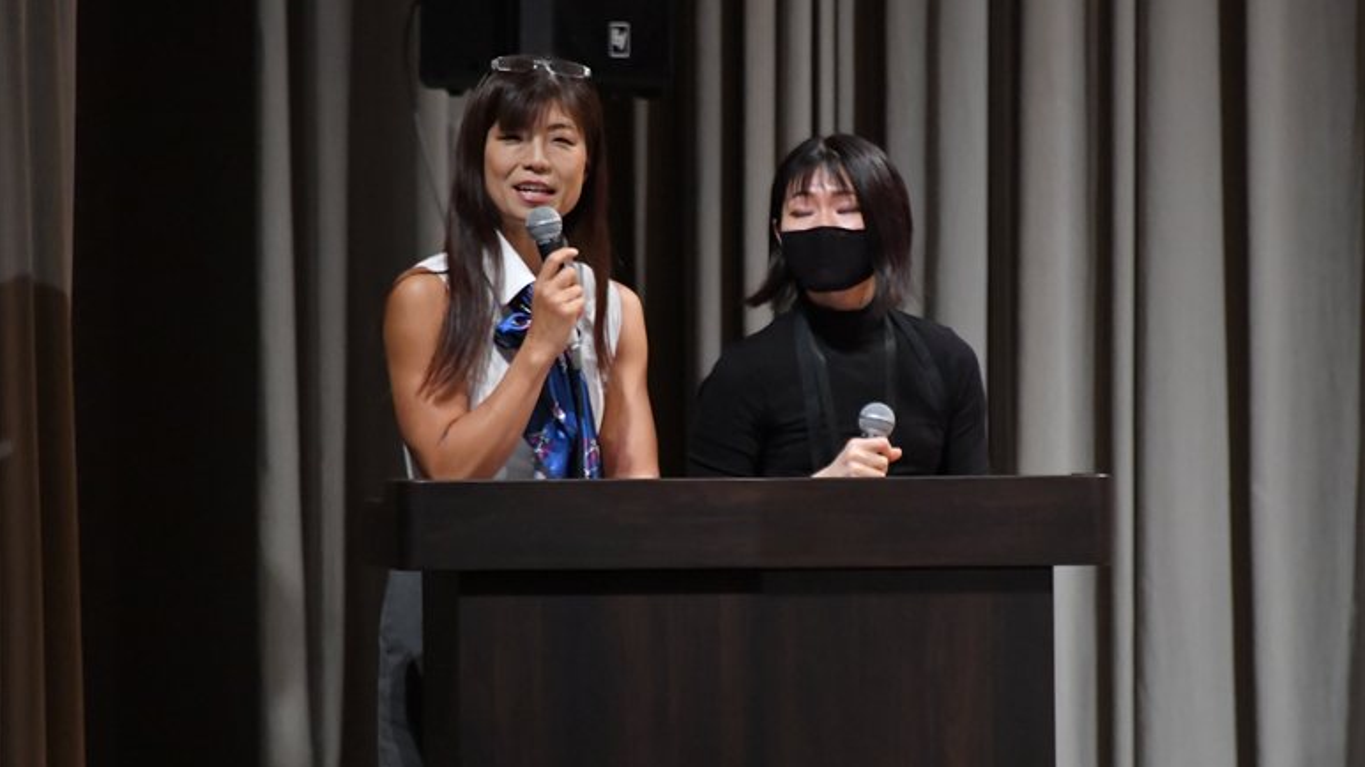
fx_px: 17118
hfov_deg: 4.6
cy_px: 385
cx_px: 682
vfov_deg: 2.6
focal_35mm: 473
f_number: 5.6
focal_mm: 300
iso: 6400
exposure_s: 1/400
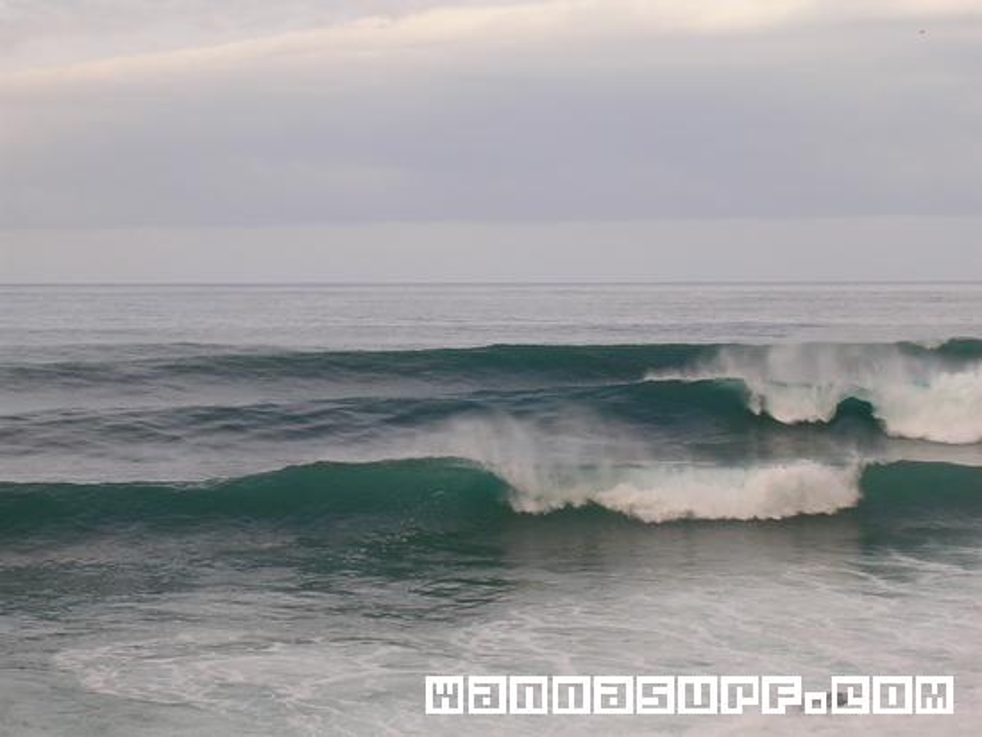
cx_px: 491
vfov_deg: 12.9
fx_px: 3263
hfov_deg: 17.1
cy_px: 368
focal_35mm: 115
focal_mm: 17.4
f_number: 4.9
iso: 50
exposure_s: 1/366
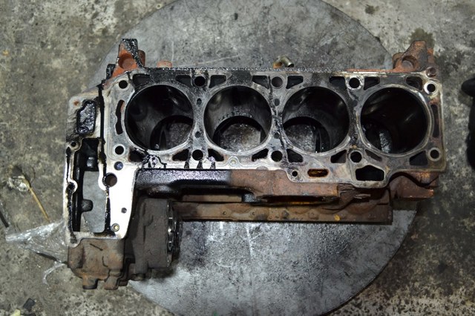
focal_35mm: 36
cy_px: 158
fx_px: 475
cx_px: 238
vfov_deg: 36.8
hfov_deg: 53.2
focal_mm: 24
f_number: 4
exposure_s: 1/60
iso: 900
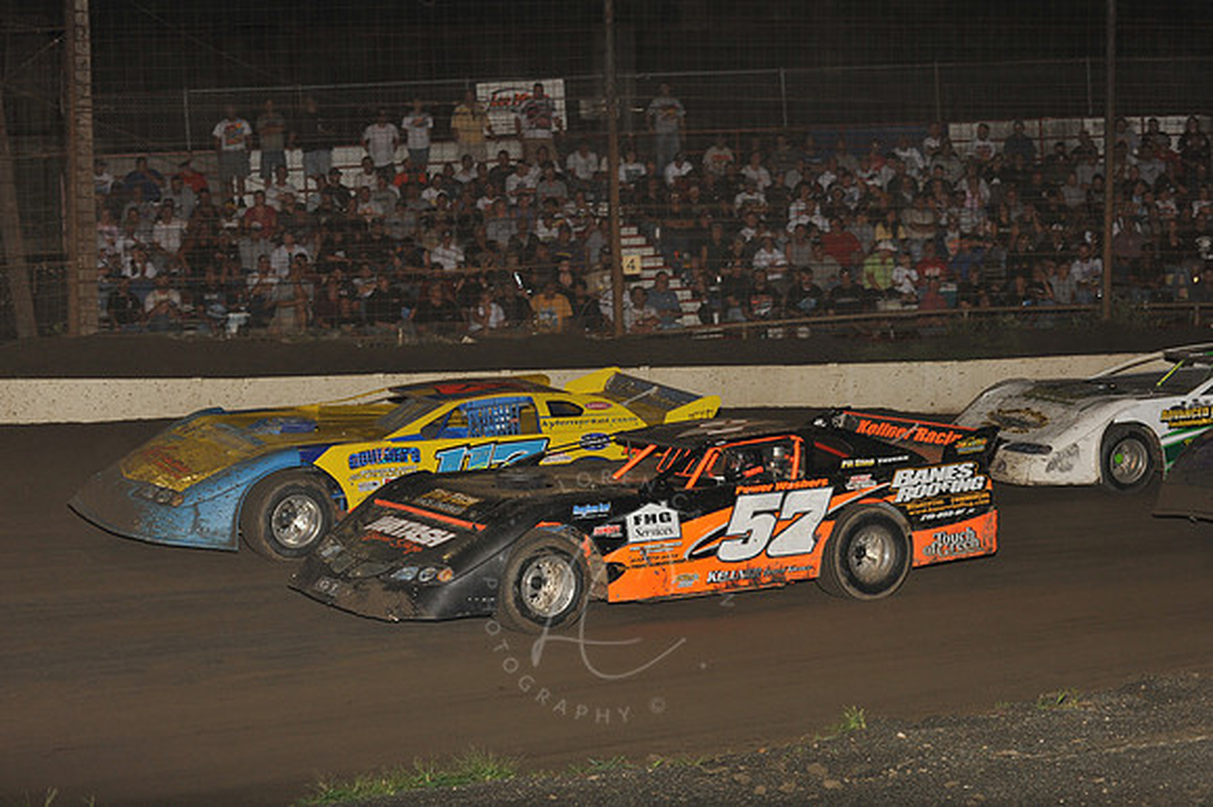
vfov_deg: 17.0
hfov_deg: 25.4
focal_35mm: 80
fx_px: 2694
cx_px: 606
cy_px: 404
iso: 800
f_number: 7.1
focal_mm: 80
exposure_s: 1/320
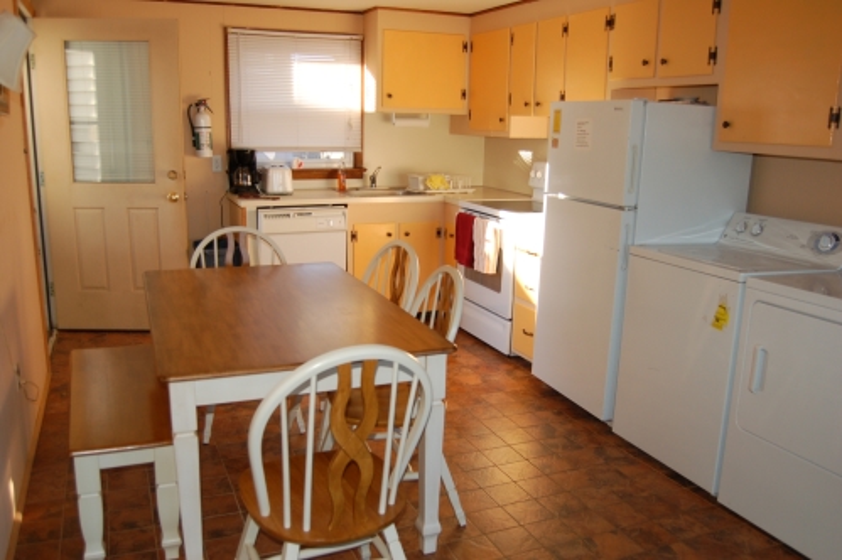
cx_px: 421
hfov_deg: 62.0
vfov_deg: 43.6
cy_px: 280
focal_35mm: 30
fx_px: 701
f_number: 3.8
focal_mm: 20
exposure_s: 1/160
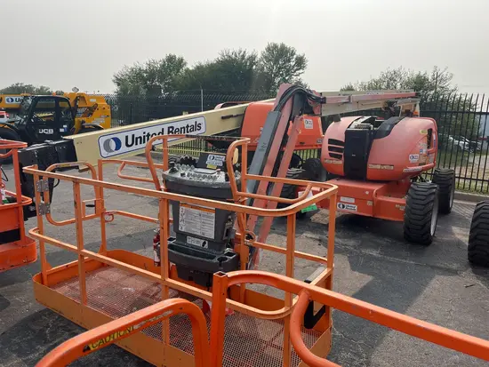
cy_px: 184
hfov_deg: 67.3
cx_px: 244
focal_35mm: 26
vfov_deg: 53.1
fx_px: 367
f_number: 1.6
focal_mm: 5.1
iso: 50
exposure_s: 1/2755
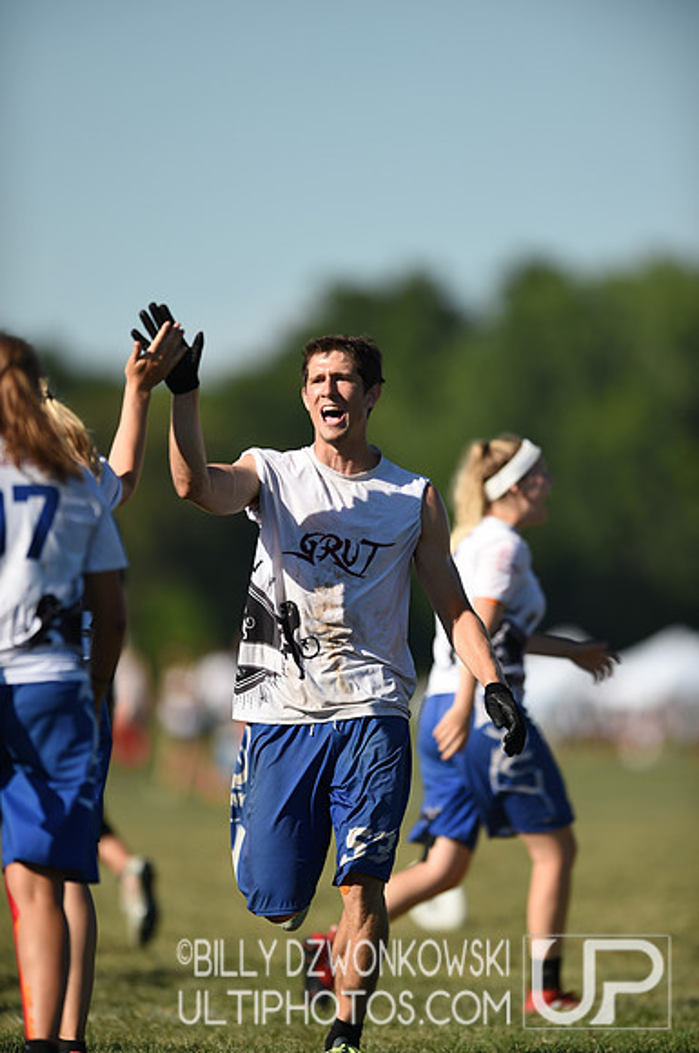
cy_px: 526
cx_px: 350
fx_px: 11684
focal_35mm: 400
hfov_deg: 3.4
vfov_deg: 5.2
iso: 100
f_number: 3.5
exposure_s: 1/2000
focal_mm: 400
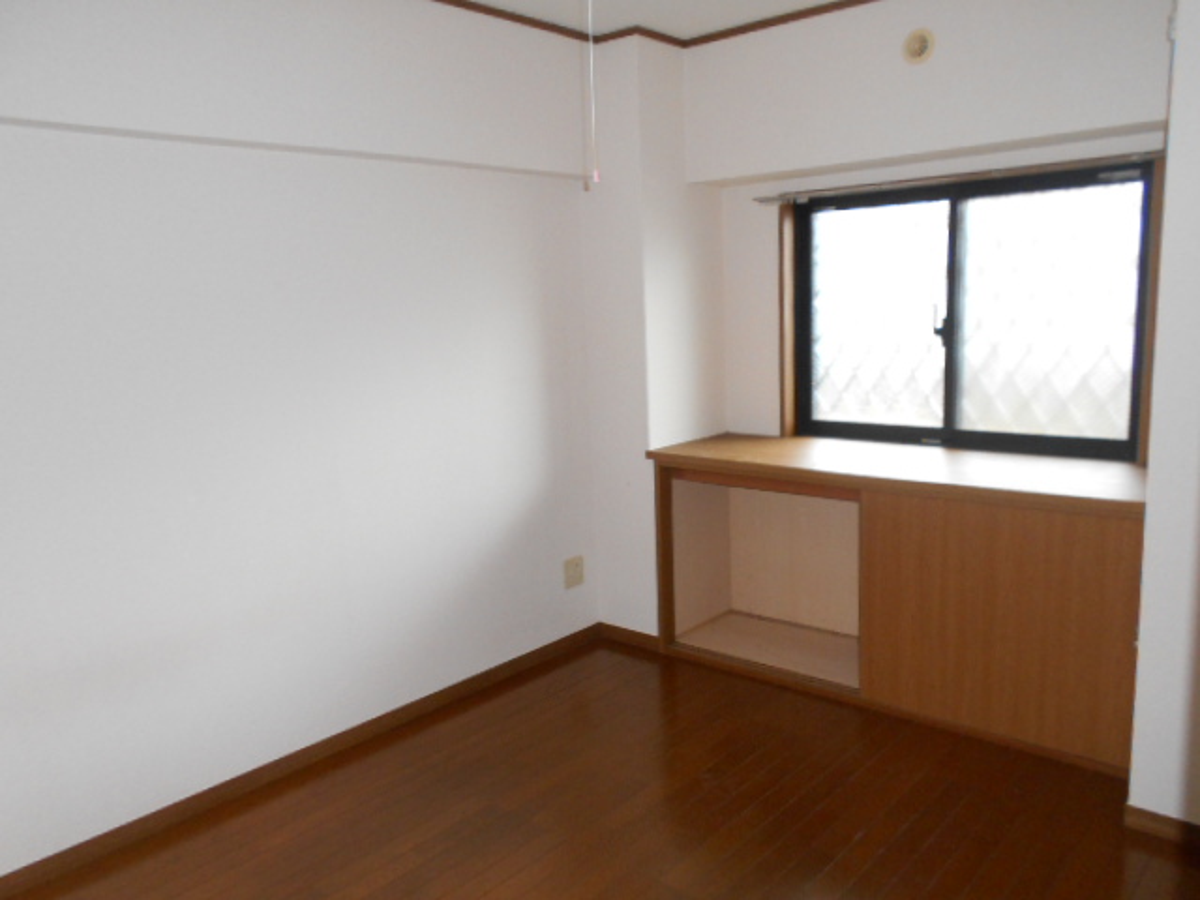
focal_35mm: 26
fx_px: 901
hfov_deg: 67.3
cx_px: 600
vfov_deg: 53.1
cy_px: 450
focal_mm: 4.6
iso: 280
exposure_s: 1/25
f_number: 3.2
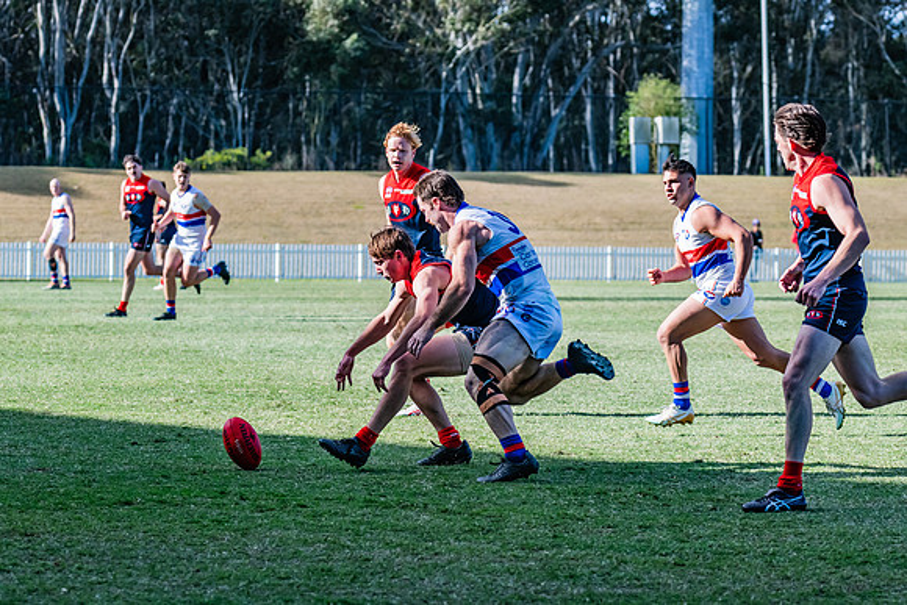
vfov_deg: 7.2
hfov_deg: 10.8
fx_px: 4803
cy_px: 300
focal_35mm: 191
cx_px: 417
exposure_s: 1/1600
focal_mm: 170
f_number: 8
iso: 800
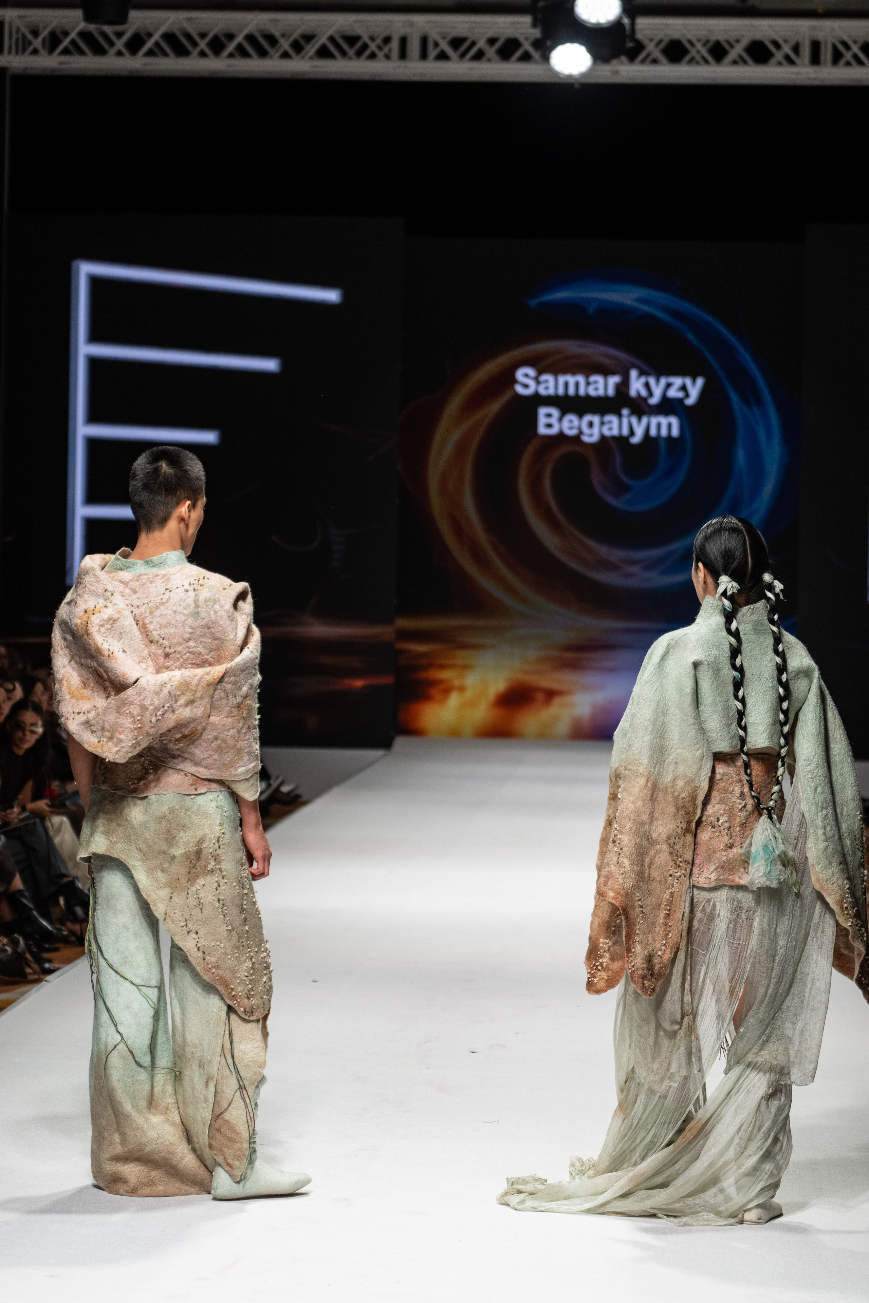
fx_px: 3802
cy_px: 652
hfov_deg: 13.0
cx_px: 434
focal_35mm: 105
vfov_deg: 19.5
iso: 200
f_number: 2.8
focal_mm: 70
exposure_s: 1/320
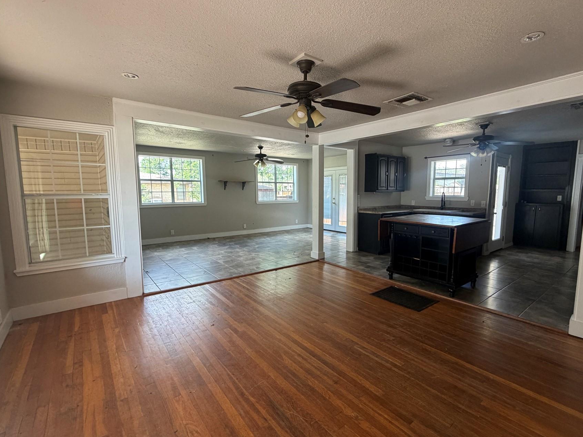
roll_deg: +0.8
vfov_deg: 74.7
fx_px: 286
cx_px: 309
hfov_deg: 90.9
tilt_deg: -6.0
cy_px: 224
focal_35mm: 17
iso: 200
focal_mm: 2.22
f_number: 2.2
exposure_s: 1/121
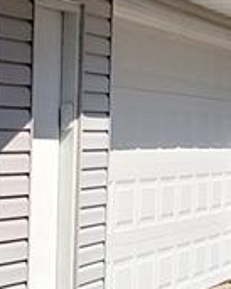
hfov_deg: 8.4
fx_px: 1247
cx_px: -519
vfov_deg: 13.2
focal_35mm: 146
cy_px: 140
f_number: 1.8
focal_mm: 4.69
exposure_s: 1/1661
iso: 50
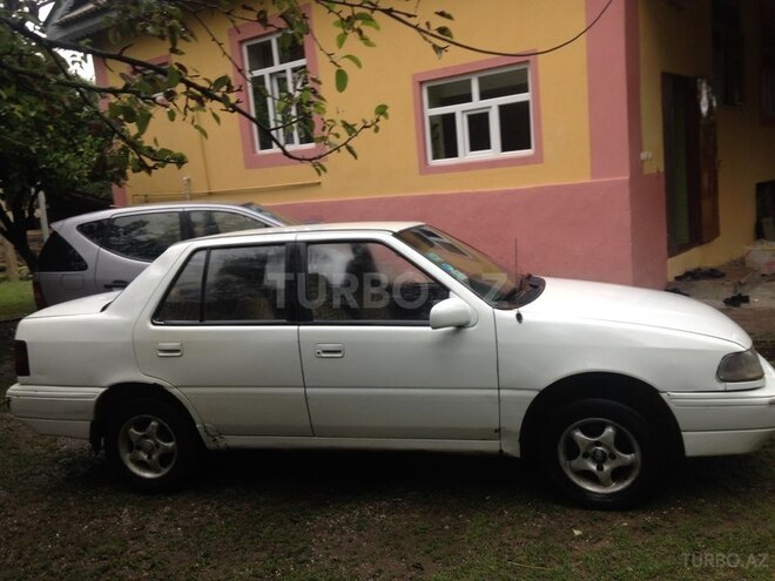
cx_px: 388
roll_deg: +7.1
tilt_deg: -7.5
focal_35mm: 33
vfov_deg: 42.9
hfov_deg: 55.4
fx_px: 739
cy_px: 290
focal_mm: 4.12
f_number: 2.4
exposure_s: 1/30
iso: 50
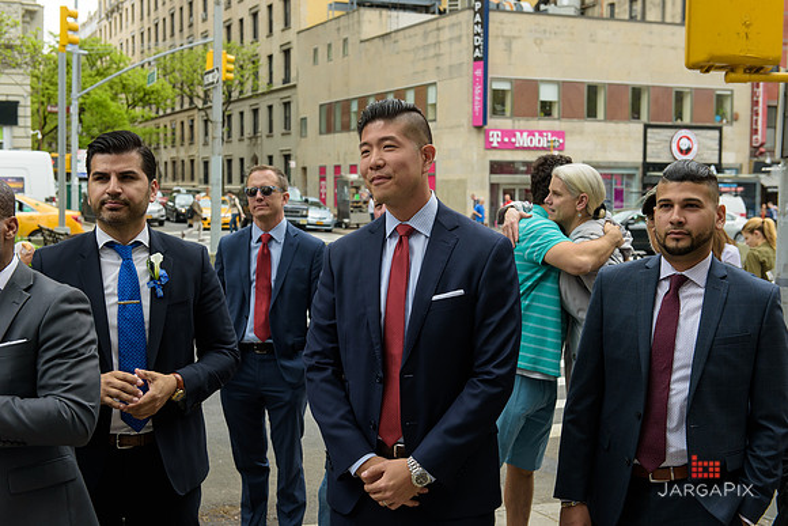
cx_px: 394
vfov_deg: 27.0
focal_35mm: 50
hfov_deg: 39.6
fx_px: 1095
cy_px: 263
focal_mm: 50
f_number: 5
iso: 200
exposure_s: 1/250
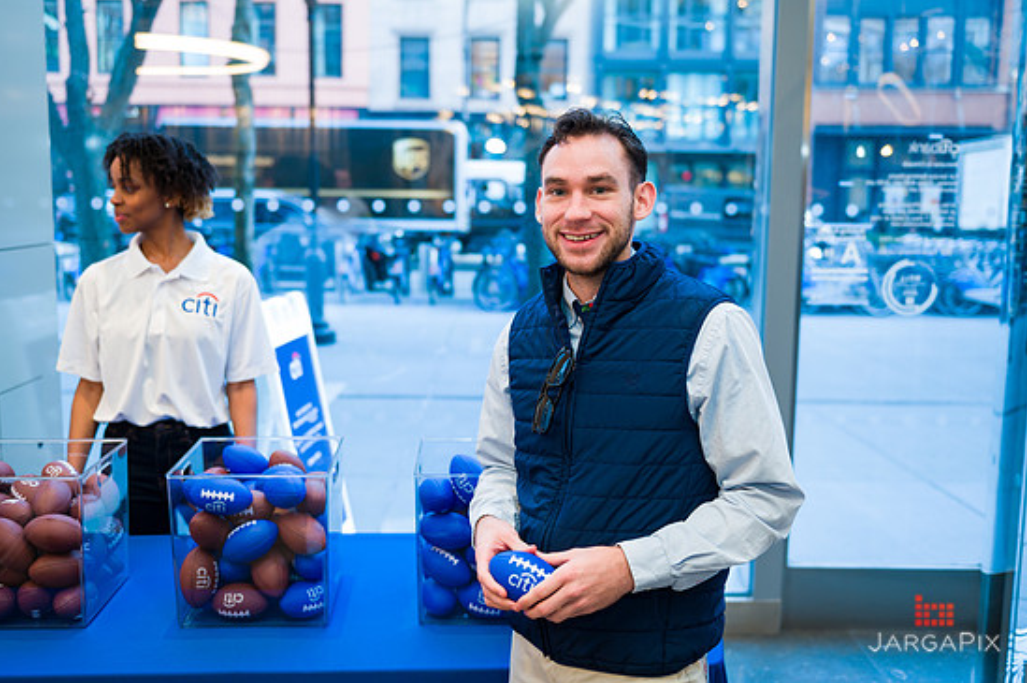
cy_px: 331
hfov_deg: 51.9
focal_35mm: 37
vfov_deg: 35.9
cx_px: 505
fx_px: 1055
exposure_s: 1/125
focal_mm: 35
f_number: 3.2
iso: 400
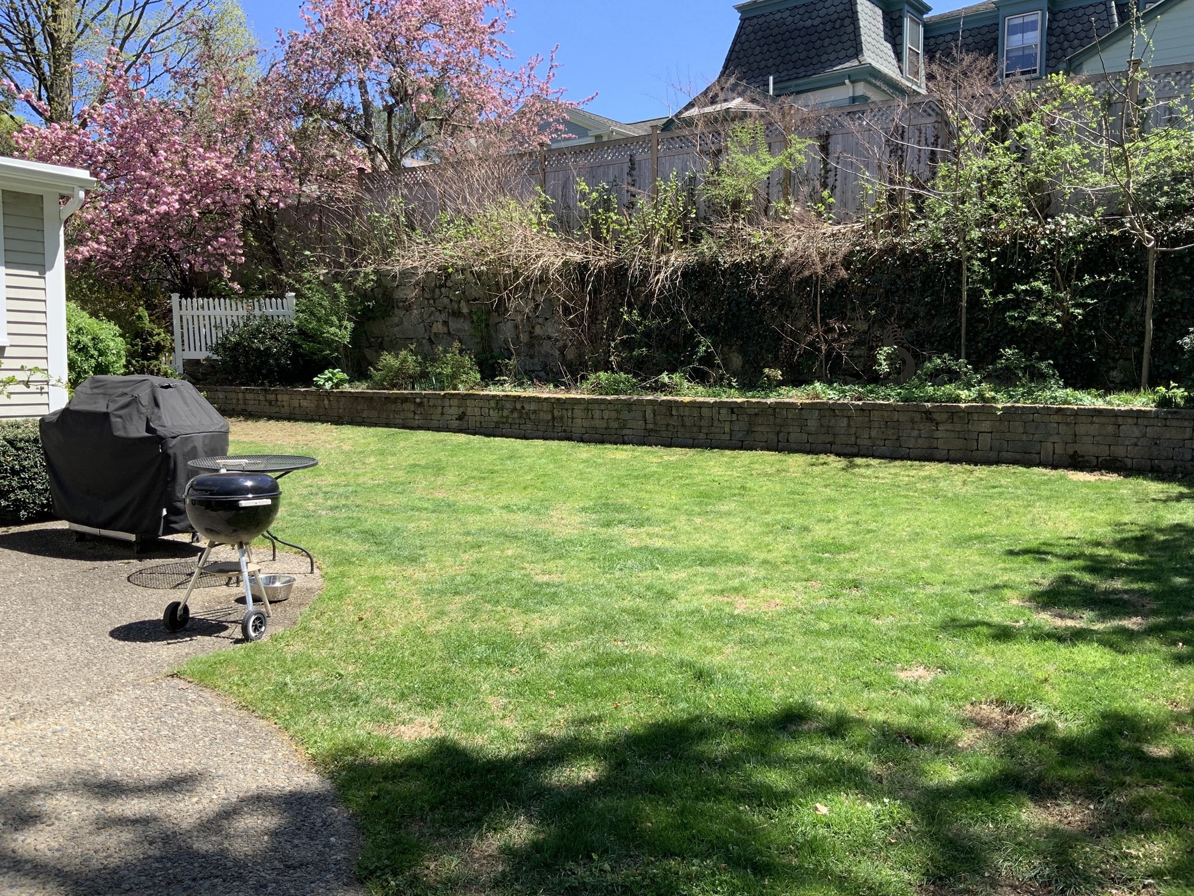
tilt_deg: -3.7
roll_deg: +0.3
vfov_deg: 48.2
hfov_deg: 61.7
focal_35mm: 29
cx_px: 597
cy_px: 448
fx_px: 1000
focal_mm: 3
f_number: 1.8
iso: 16
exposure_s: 1/691
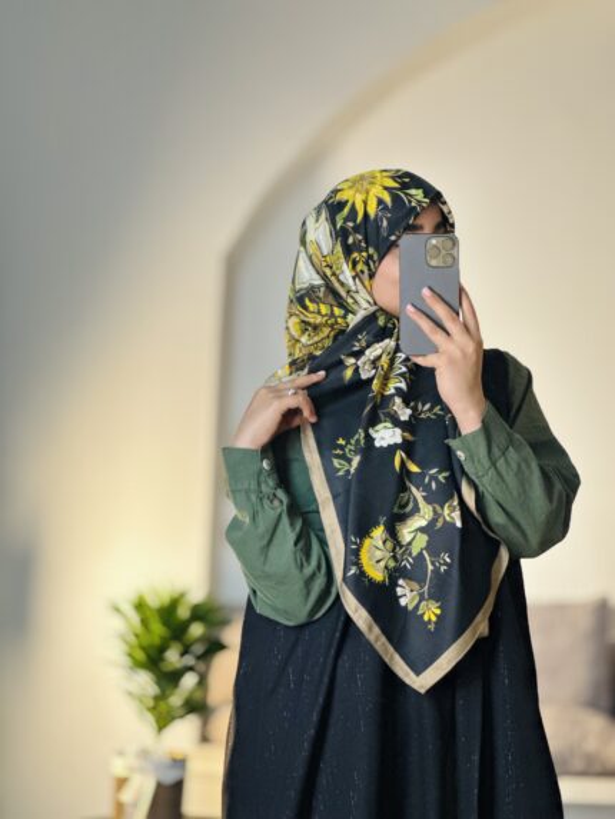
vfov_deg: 25.3
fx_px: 1823
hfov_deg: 19.1
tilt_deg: -13.0
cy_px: 410
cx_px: 308
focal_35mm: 77
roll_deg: -1.9
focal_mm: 9
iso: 320
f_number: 2.8
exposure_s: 1/40
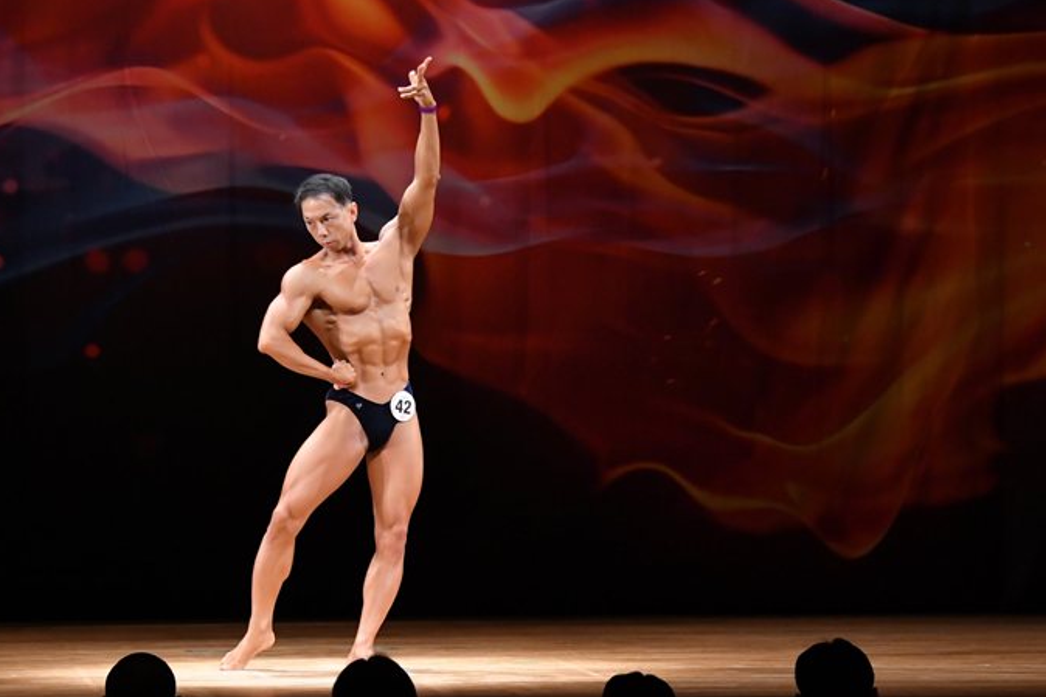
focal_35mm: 200
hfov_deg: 10.3
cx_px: 459
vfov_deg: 6.9
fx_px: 5809
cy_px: 369
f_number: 5.6
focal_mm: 116
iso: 4000
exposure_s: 1/400
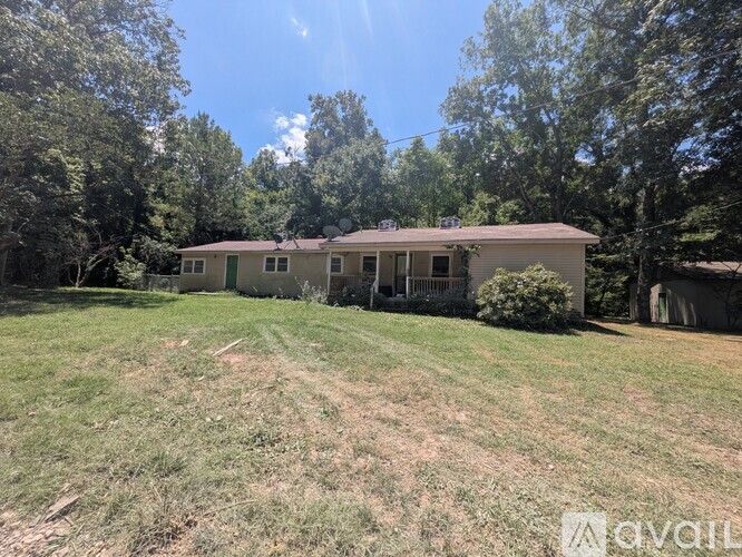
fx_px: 300
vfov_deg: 85.7
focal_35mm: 14
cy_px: 278
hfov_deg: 102.0
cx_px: 371
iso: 45
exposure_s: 1/1689
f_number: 2.2
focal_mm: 1.83
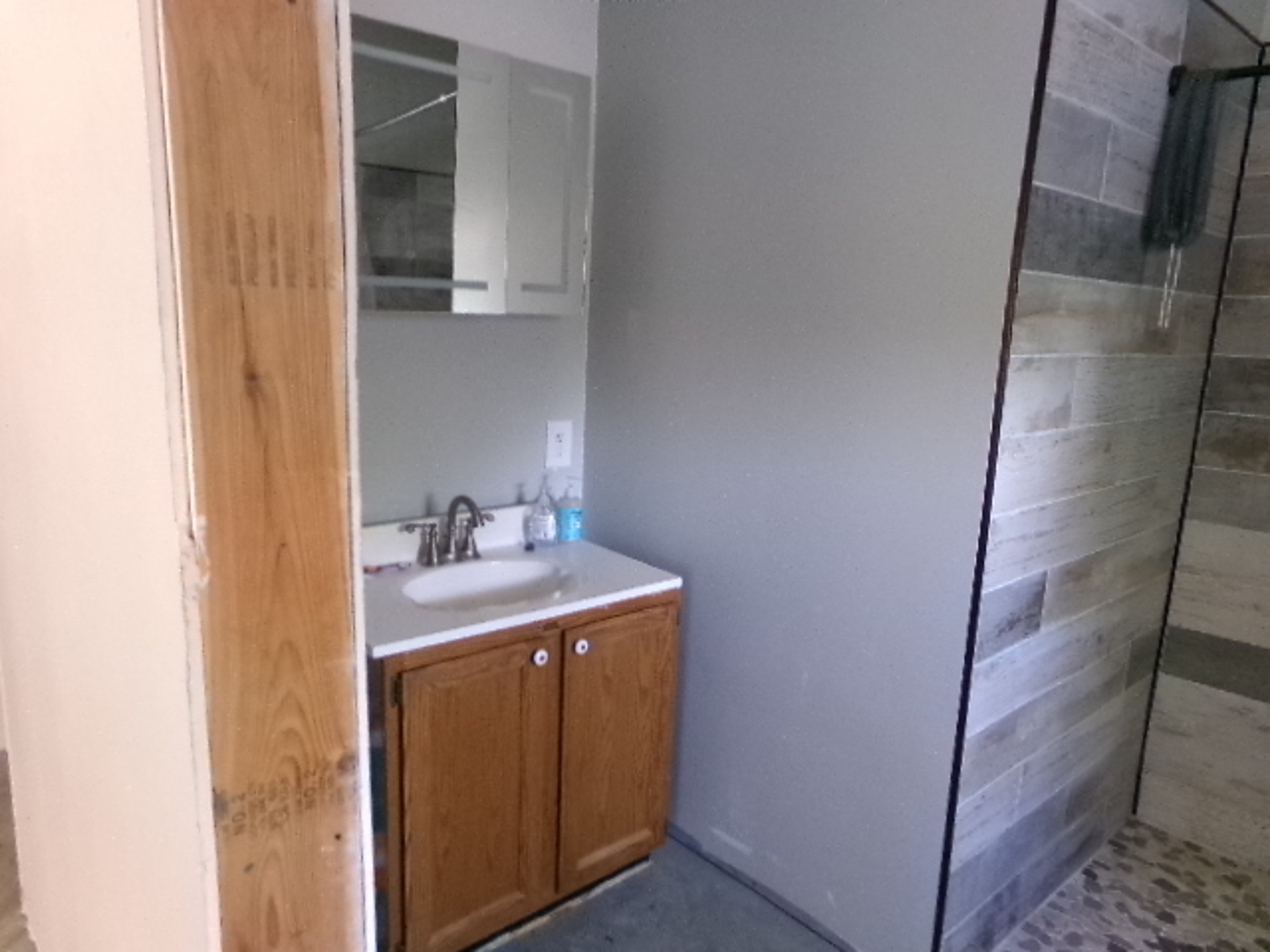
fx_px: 881
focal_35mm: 24
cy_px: 476
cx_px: 635
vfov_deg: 56.8
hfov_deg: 71.6
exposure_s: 1/17
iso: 621
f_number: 3.7
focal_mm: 4.3
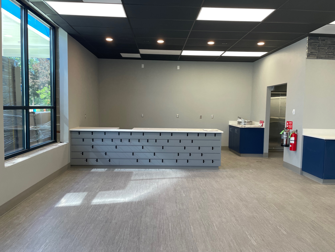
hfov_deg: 67.3
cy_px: 126
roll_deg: -0.9
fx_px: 252
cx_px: 168
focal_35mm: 26
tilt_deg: -4.6
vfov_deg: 53.1
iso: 50
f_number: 1.6
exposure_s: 1/120
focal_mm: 4.2
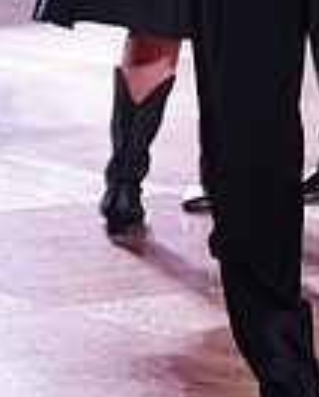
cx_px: 470
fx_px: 3364
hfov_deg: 5.4
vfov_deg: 6.6
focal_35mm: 286
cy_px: -257
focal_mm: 70
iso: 1600
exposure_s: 1/400
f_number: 2.8
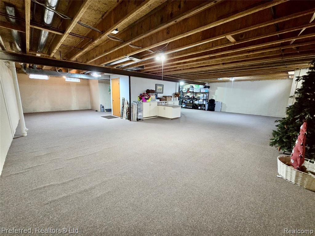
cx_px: 158
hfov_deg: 106.2
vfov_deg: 89.9
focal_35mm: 13
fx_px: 118
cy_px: 118
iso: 640
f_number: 2.2
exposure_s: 1/60
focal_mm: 2.2
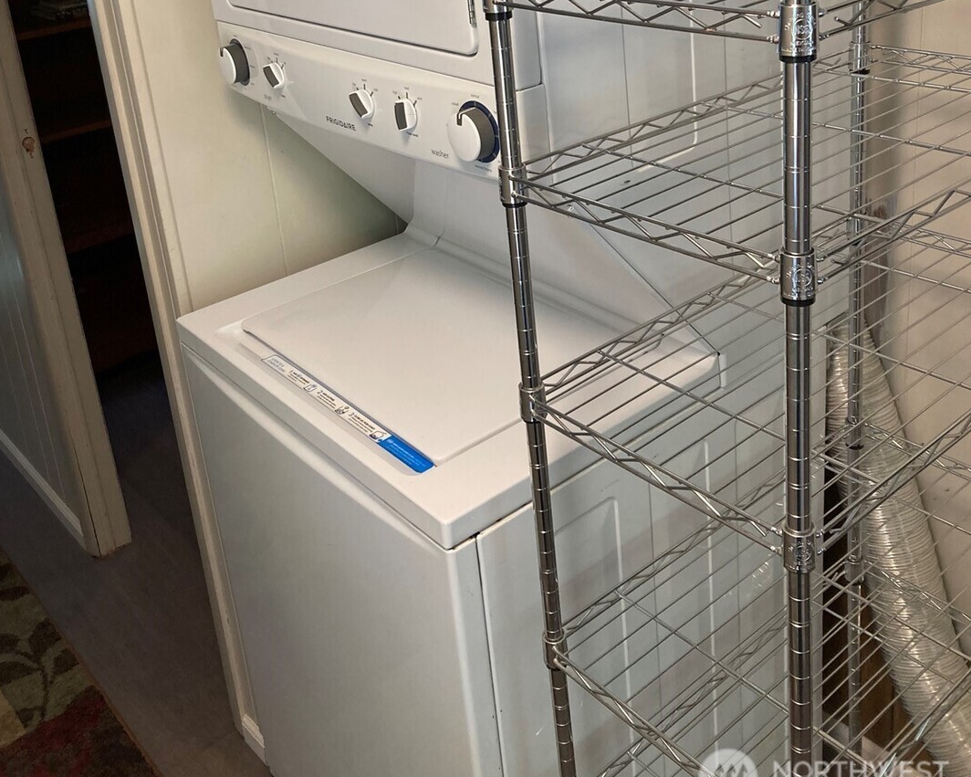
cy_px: 163
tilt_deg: -18.0
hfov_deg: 49.1
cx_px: 485
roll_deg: +5.0
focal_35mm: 37
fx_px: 1063
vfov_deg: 38.7
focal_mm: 3.99
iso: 80
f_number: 1.8
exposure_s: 1/60
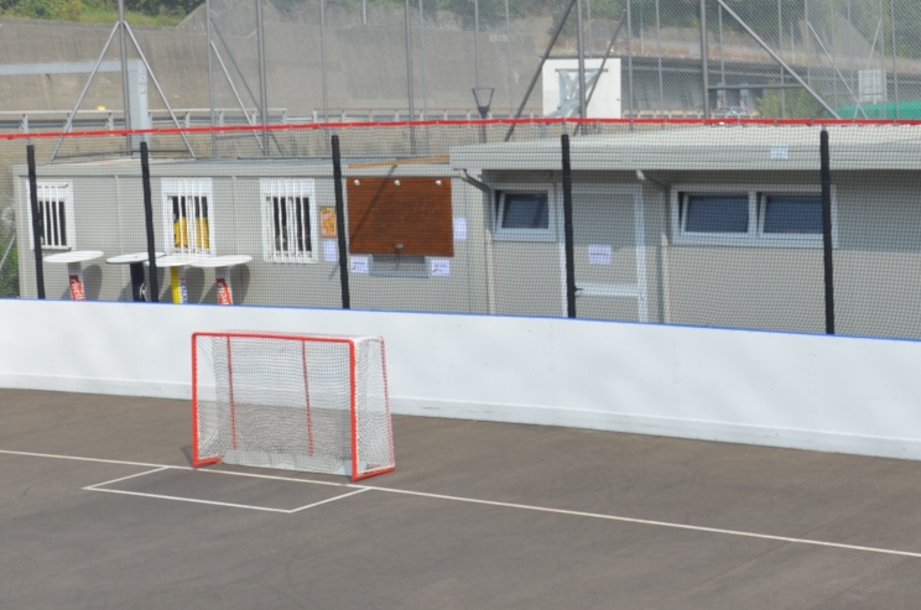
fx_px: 1946
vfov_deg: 17.8
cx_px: 823
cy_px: 195
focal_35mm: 76
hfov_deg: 25.8
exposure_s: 1/250
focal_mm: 21
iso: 100
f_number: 8
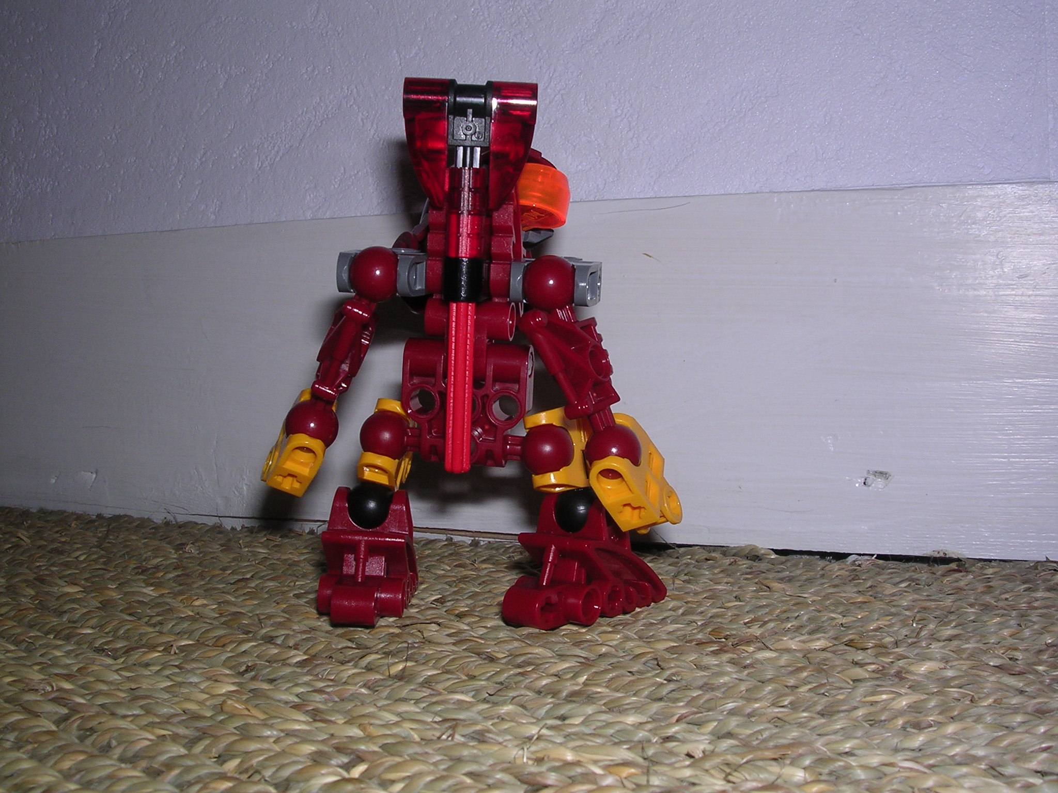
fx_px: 1161
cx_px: 529
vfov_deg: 37.7
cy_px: 396
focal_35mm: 38
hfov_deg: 49.0
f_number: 5.6
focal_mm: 5.8
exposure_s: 1/60.1
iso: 100
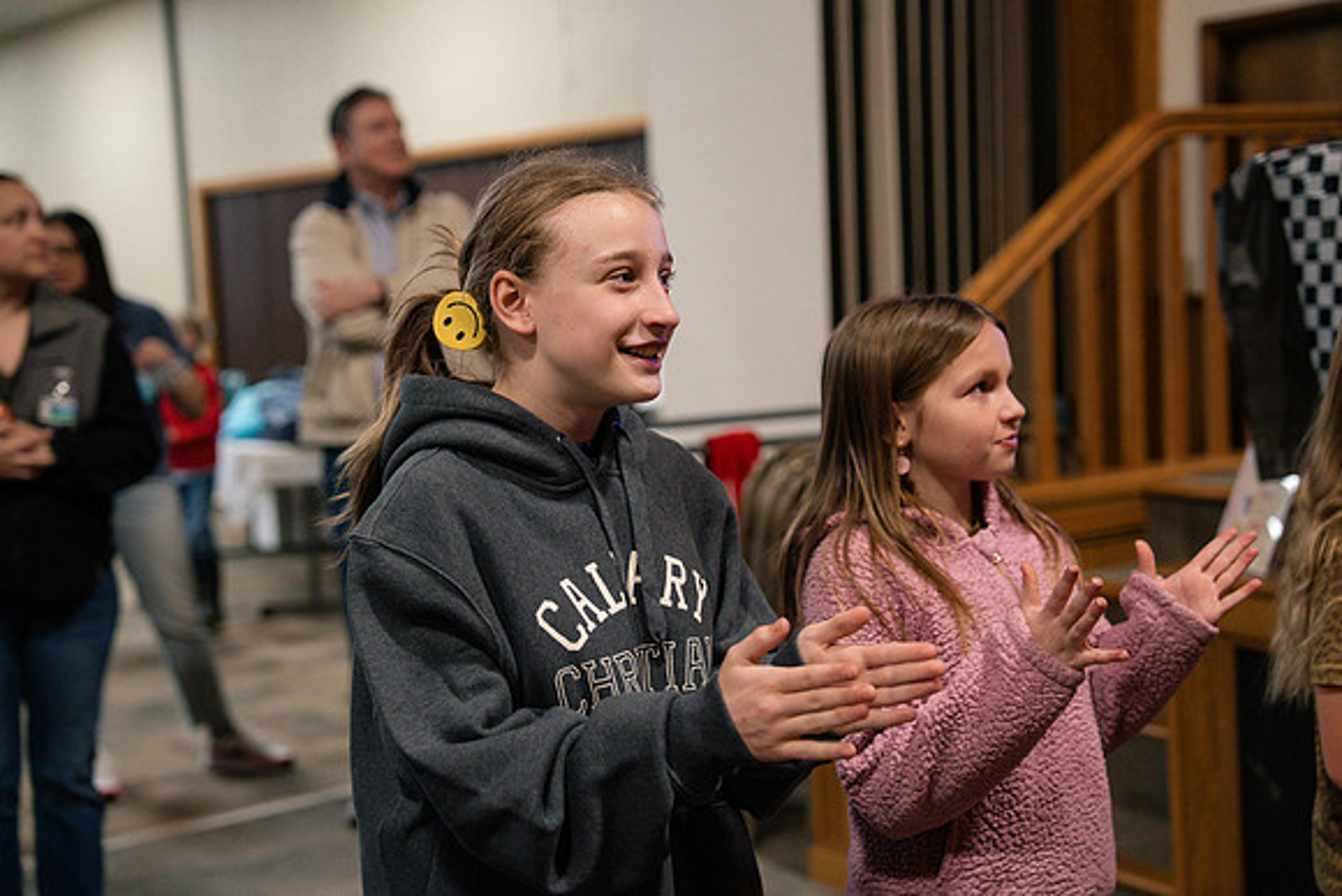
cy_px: 448
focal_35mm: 53
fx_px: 1976
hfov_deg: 37.5
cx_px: 671
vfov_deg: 25.5
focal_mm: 53
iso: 2500
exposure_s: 1/320
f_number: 2.8
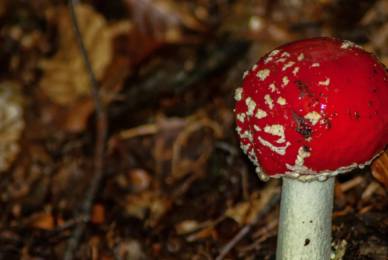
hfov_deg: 4.2
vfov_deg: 2.8
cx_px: 263
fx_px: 5277
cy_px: 159
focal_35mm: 489
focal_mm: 200
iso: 200
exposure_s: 1/60
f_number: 4.8
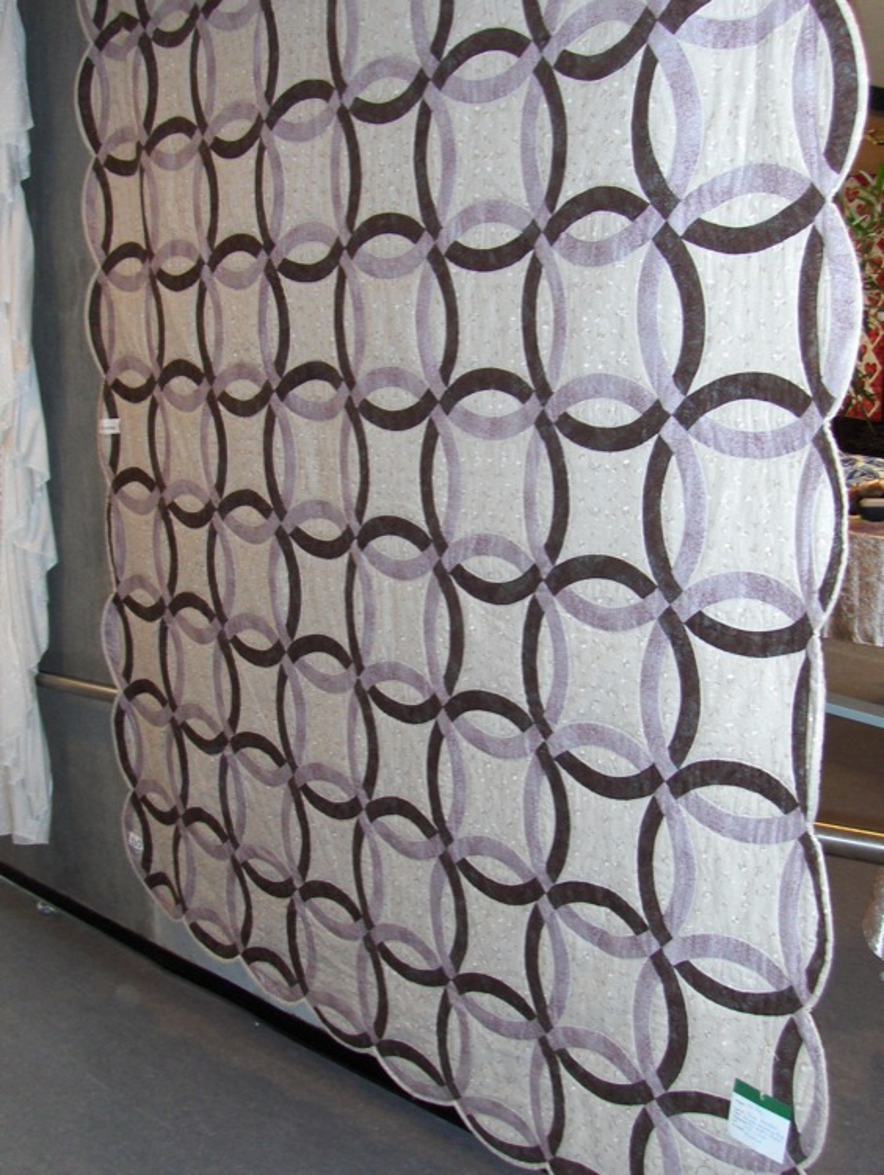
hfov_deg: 35.2
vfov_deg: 45.7
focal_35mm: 41
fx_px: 1394
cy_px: 588
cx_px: 442
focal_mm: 6.5
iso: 100
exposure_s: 1/60
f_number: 3.5
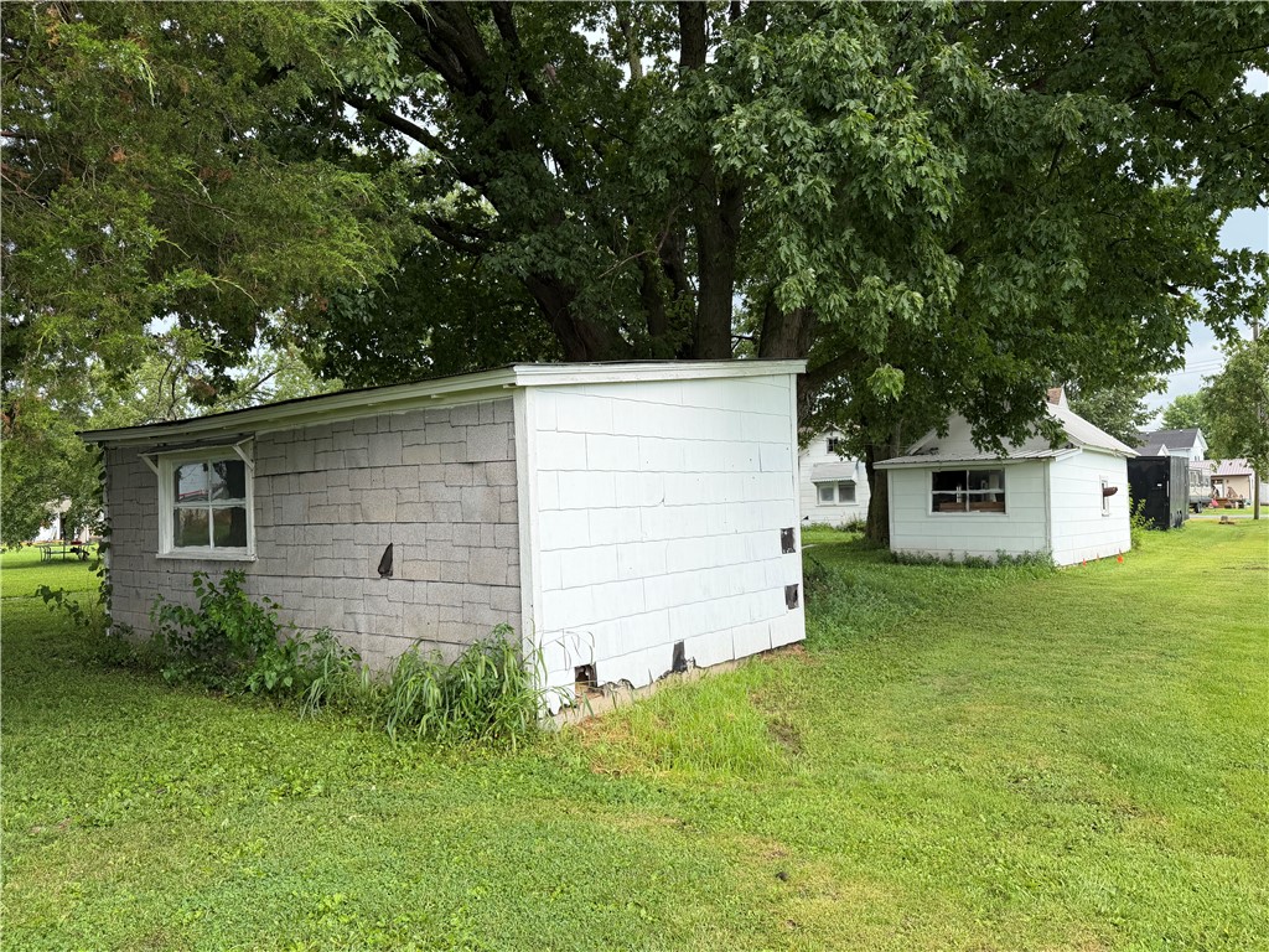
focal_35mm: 24
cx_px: 634
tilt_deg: +2.1
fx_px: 880
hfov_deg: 71.6
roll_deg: +1.9
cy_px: 476
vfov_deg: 56.8
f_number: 1.78
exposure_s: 1/1437
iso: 80
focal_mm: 6.76
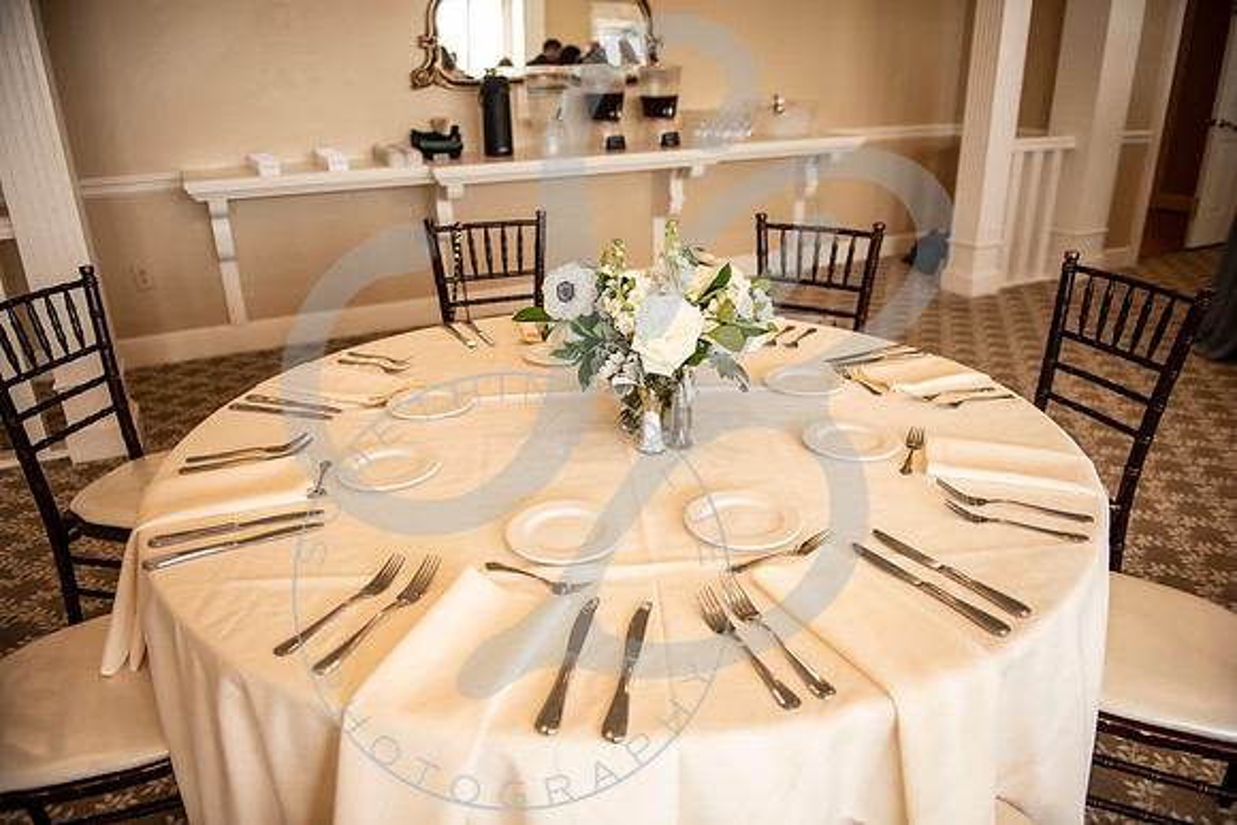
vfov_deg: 53.2
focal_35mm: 24
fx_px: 825
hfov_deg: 73.7
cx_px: 618
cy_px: 412
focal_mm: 24
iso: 400
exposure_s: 1/160
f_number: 2.8
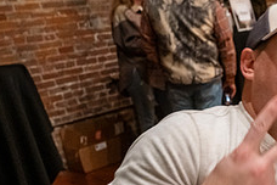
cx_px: 289
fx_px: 469
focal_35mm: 61
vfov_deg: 21.9
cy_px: 155
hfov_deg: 30.2
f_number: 6.3
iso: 6400
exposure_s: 1/40
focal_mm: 24
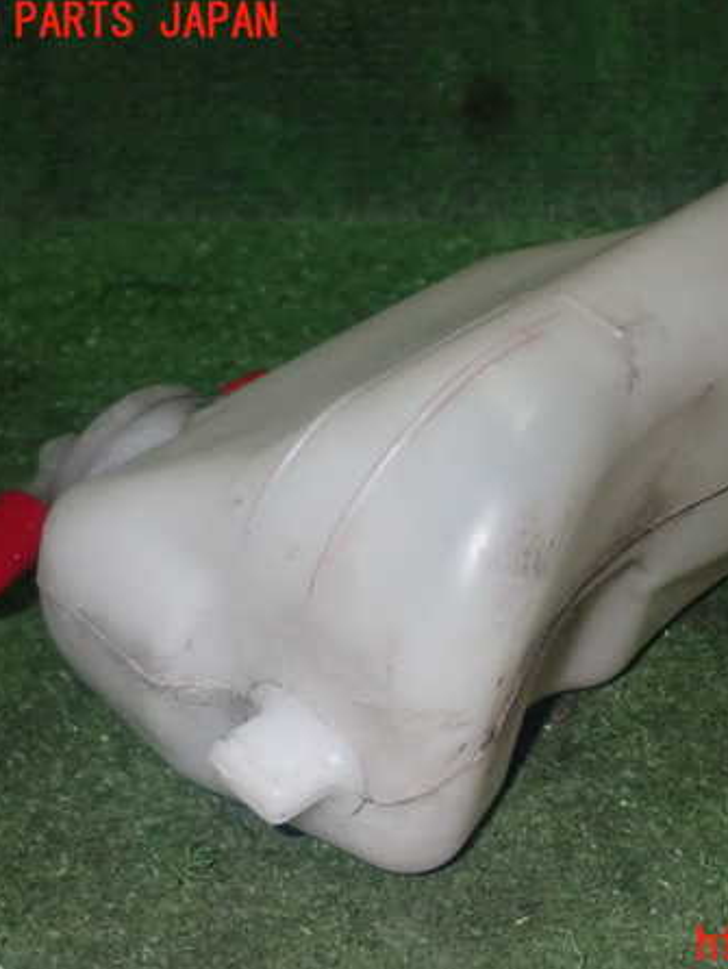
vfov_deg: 25.0
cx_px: 535
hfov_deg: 18.8
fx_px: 2185
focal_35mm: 78
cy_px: 484
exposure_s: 1/60
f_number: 10
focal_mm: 10.35
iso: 800
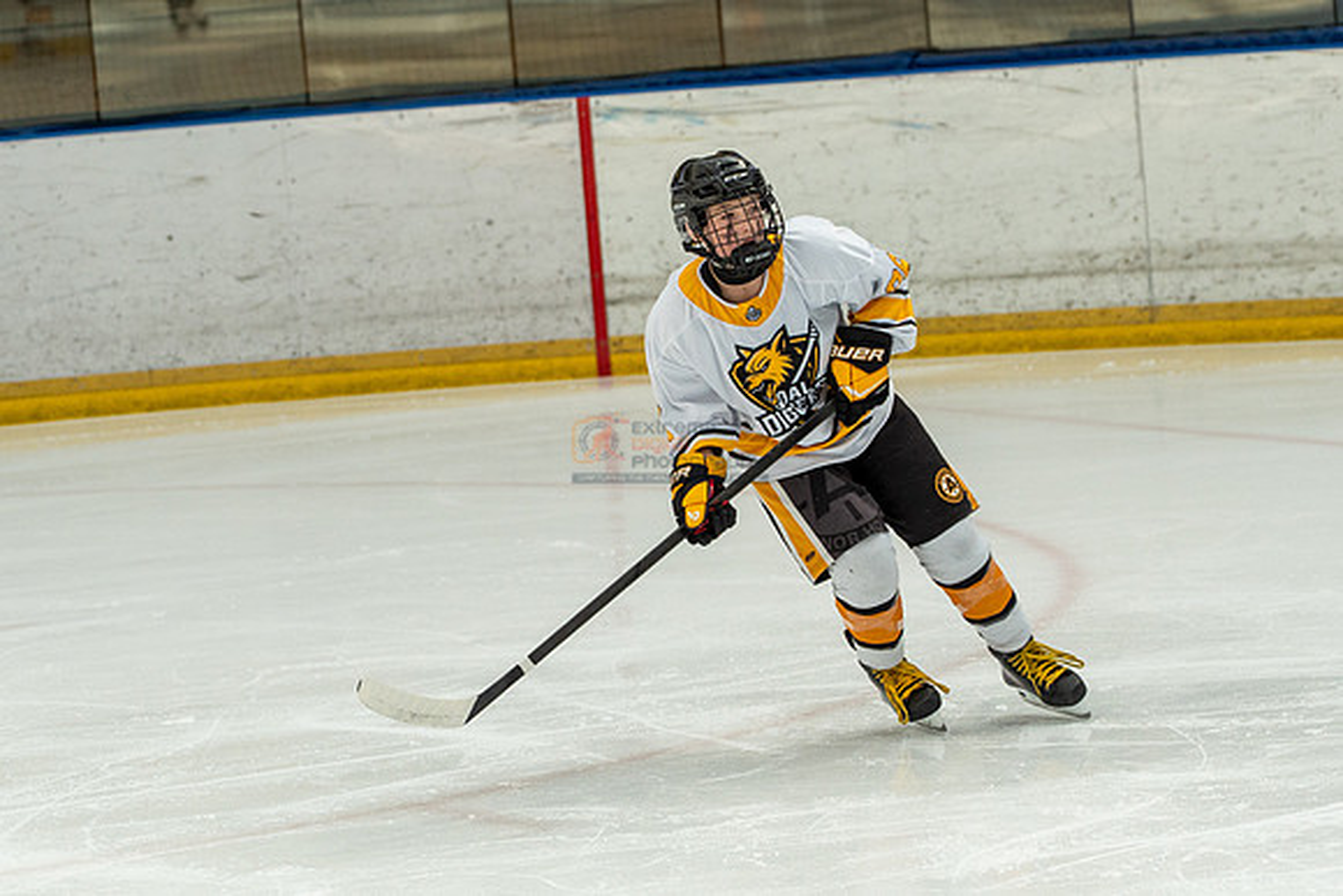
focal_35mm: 197
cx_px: 672
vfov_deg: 7.0
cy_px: 576
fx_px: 7346
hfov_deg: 10.4
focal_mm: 102
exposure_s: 1/1600
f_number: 3.5
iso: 800
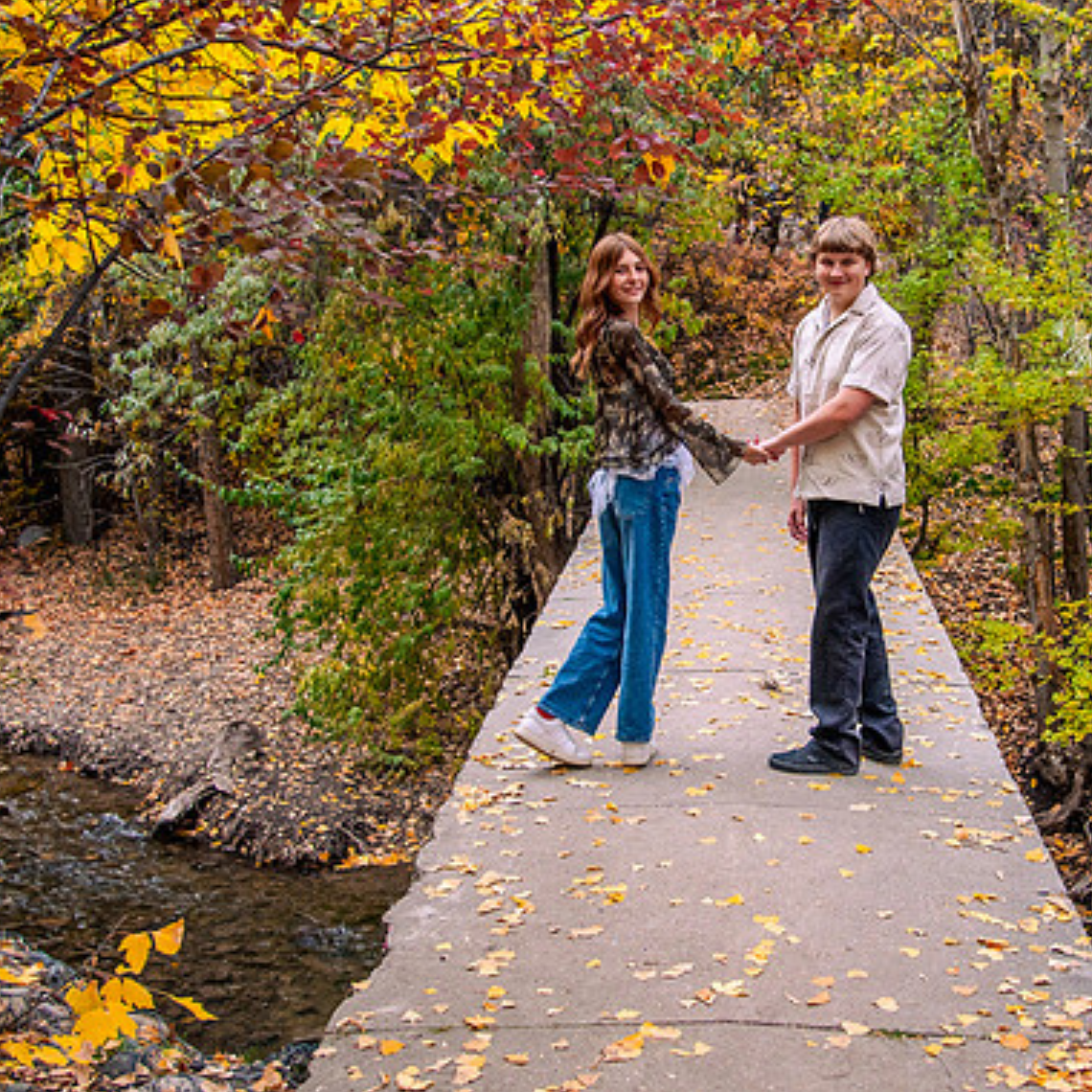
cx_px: 721
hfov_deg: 35.0
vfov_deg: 35.3
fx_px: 1713
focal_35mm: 48
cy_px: 496
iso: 1000
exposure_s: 1/80
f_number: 4
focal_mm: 24
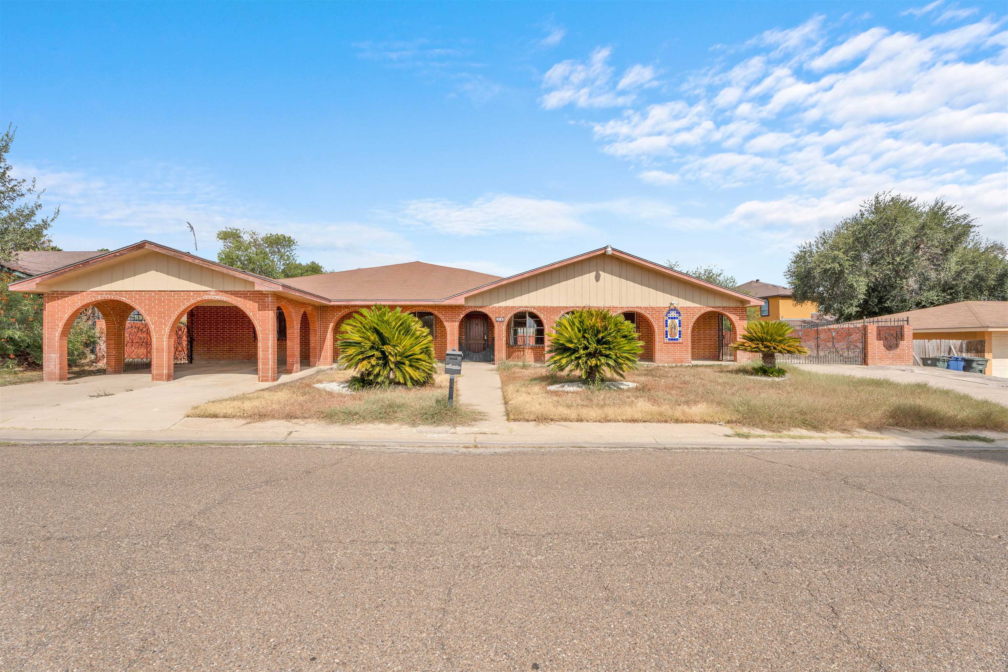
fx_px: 448
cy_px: 336
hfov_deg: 96.7
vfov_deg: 73.7
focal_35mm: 16
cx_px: 504
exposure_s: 1/640
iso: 100
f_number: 8
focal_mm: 16
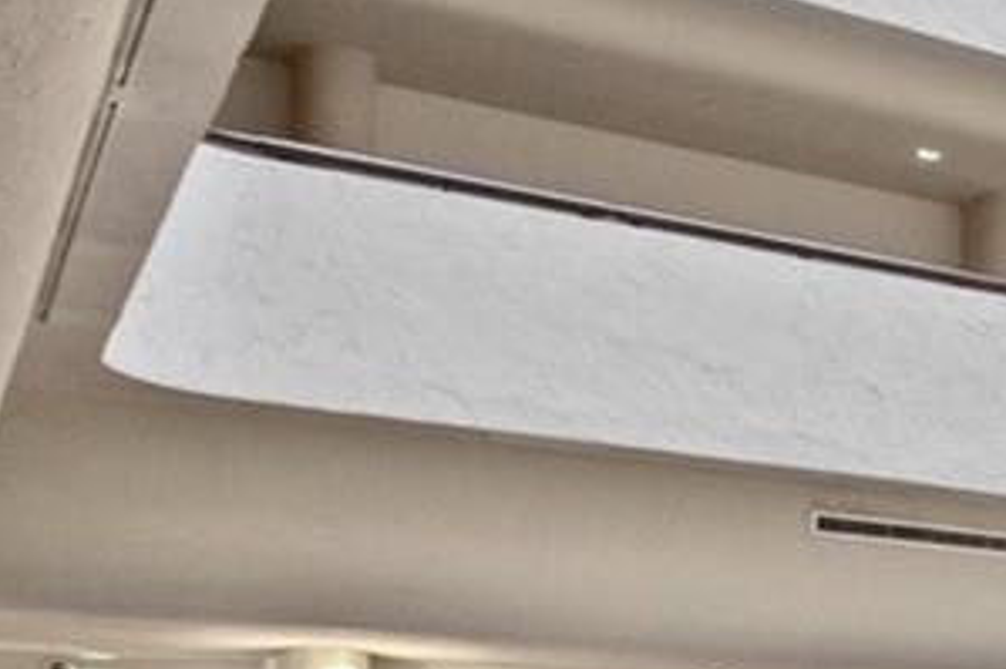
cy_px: 866
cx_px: 2143
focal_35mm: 75
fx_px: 2095
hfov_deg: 17.2
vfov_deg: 17.1
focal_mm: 14
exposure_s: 1/13
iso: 560
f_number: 8
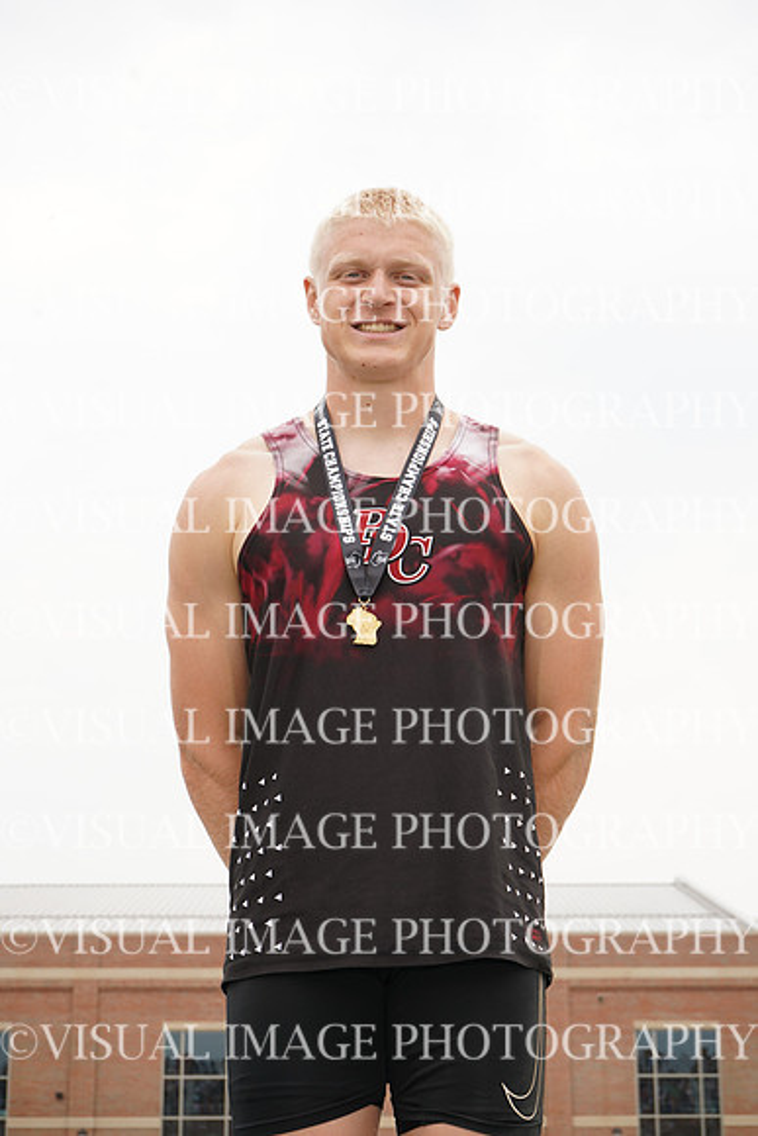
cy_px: 568
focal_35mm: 65
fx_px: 2052
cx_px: 379
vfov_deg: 31.0
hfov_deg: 20.9
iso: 200
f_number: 10
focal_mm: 65
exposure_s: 1/200
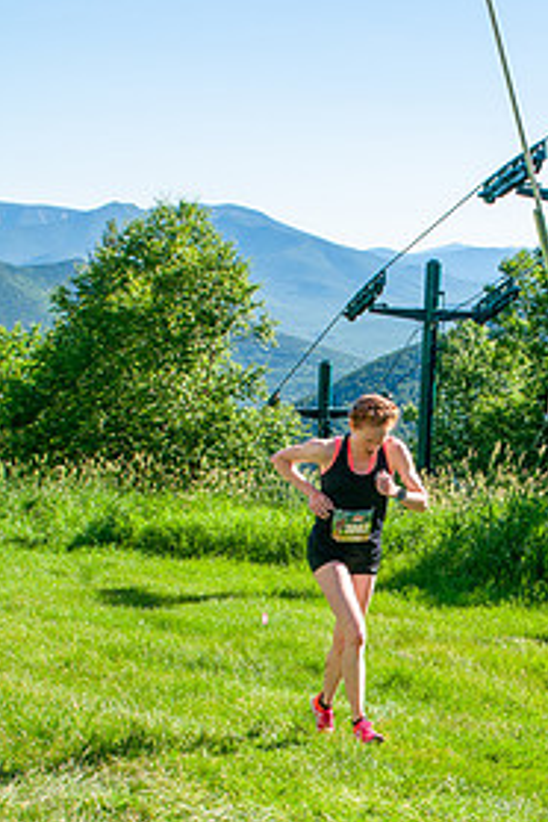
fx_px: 1324
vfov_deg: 33.7
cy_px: 633
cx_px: 432
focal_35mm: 58
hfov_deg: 23.1
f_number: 8
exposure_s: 1/320
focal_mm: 24
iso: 200
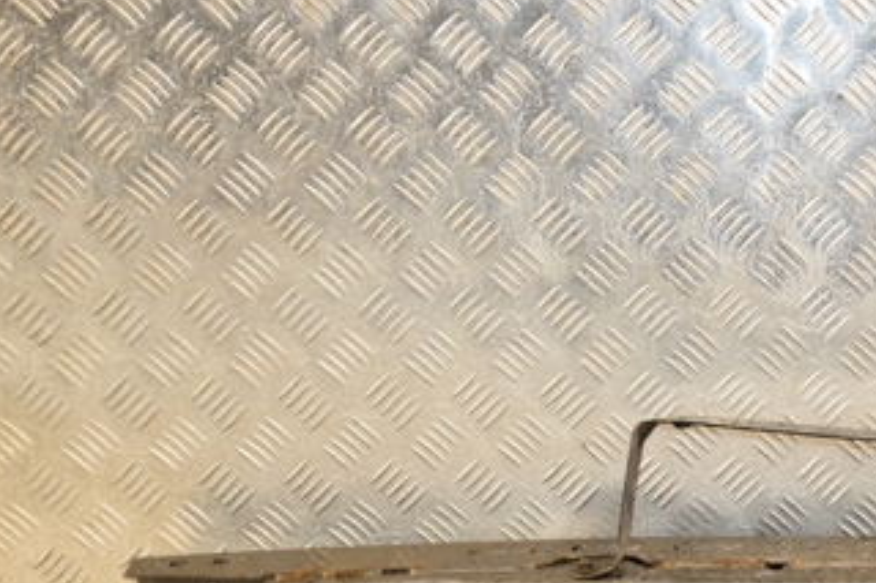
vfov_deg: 17.5
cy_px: 320
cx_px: 849
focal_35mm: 78
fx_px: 1897
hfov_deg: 24.9
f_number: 5
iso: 800
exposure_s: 1/160
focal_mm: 26
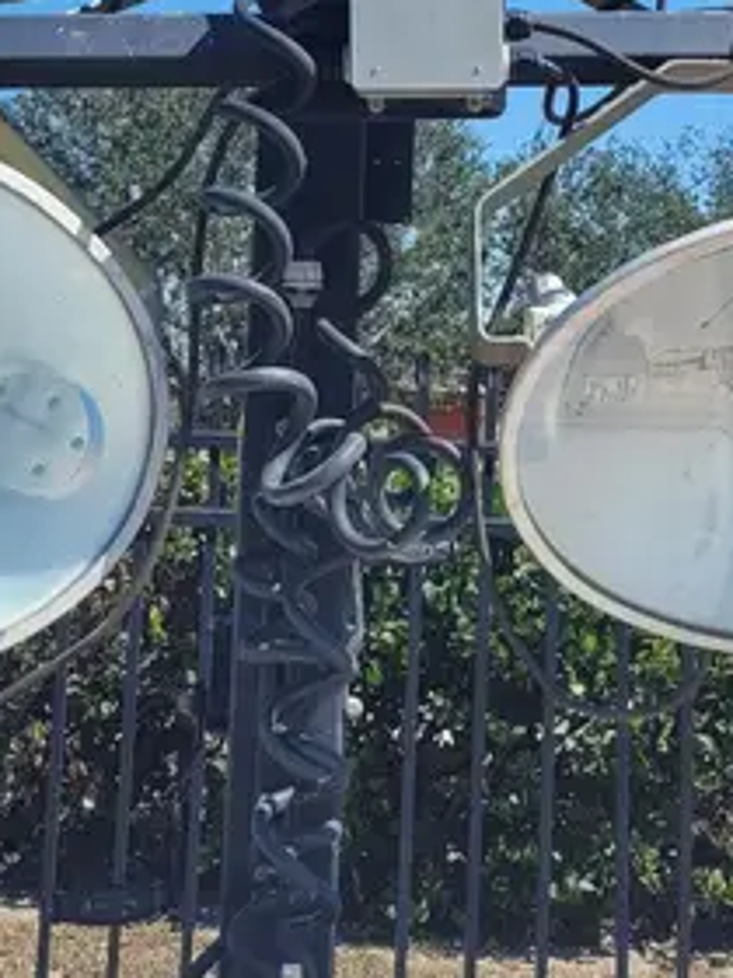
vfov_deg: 28.0
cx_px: 370
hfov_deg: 21.6
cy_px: 201
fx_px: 1920
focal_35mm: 68
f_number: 1.8
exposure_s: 1/2524
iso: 40
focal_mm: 5.4
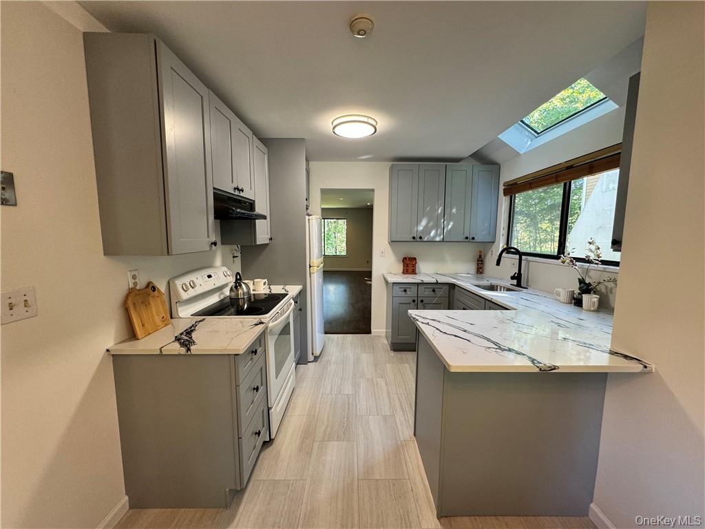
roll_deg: -0.4
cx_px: 352
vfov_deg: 85.7
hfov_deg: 102.1
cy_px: 264
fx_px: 285
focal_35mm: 14
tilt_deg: -6.5
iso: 160
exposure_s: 1/60
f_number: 2.2
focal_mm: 2.22
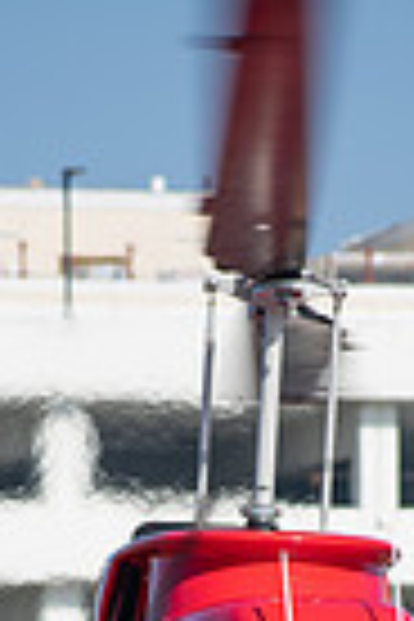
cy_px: 756
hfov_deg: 1.9
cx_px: 238
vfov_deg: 2.8
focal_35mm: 733
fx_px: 12643
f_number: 5
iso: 100
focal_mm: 150
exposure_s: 1/1000
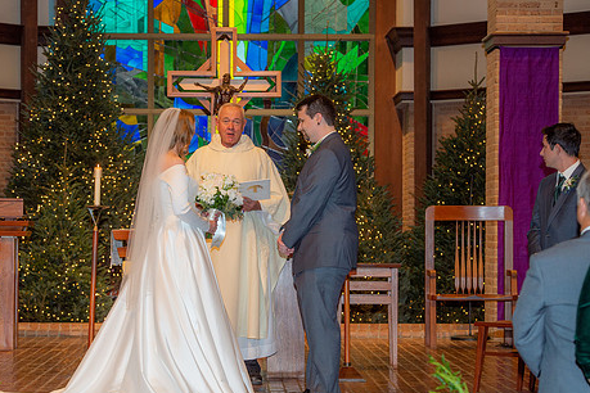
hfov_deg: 17.1
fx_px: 1967
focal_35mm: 120
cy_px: 238
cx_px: 253
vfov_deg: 11.4
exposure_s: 1/160
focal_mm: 95
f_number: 5.6
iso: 1250
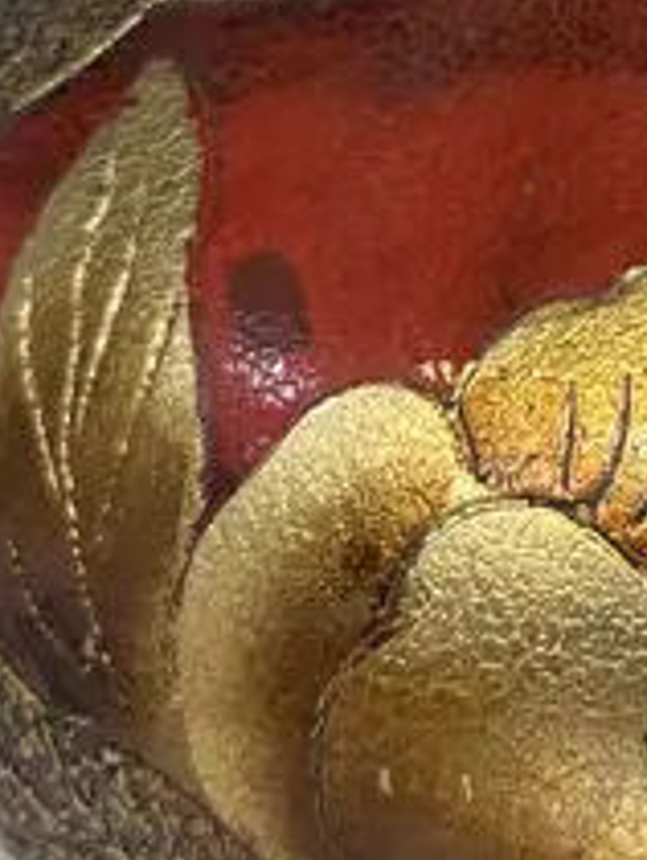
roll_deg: -0.8
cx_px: 1134
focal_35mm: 117
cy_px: -16
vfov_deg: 16.4
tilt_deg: -14.6
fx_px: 2910
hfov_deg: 11.8
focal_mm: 6.86
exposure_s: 1/50
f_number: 1.78
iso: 160
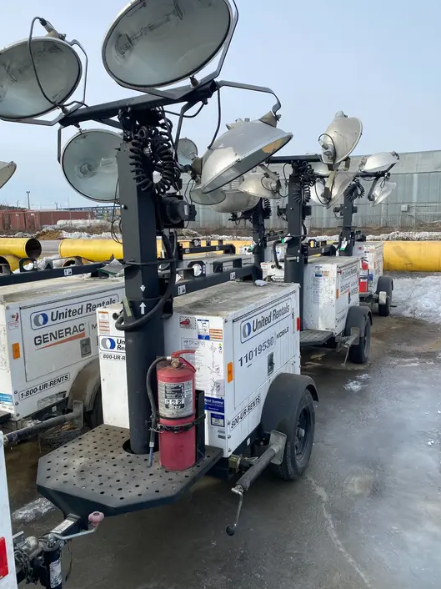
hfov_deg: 51.3
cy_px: 292
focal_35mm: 27
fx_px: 459
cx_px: 224
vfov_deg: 65.3
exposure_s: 1/2183
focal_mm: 4.25
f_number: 1.8
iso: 32
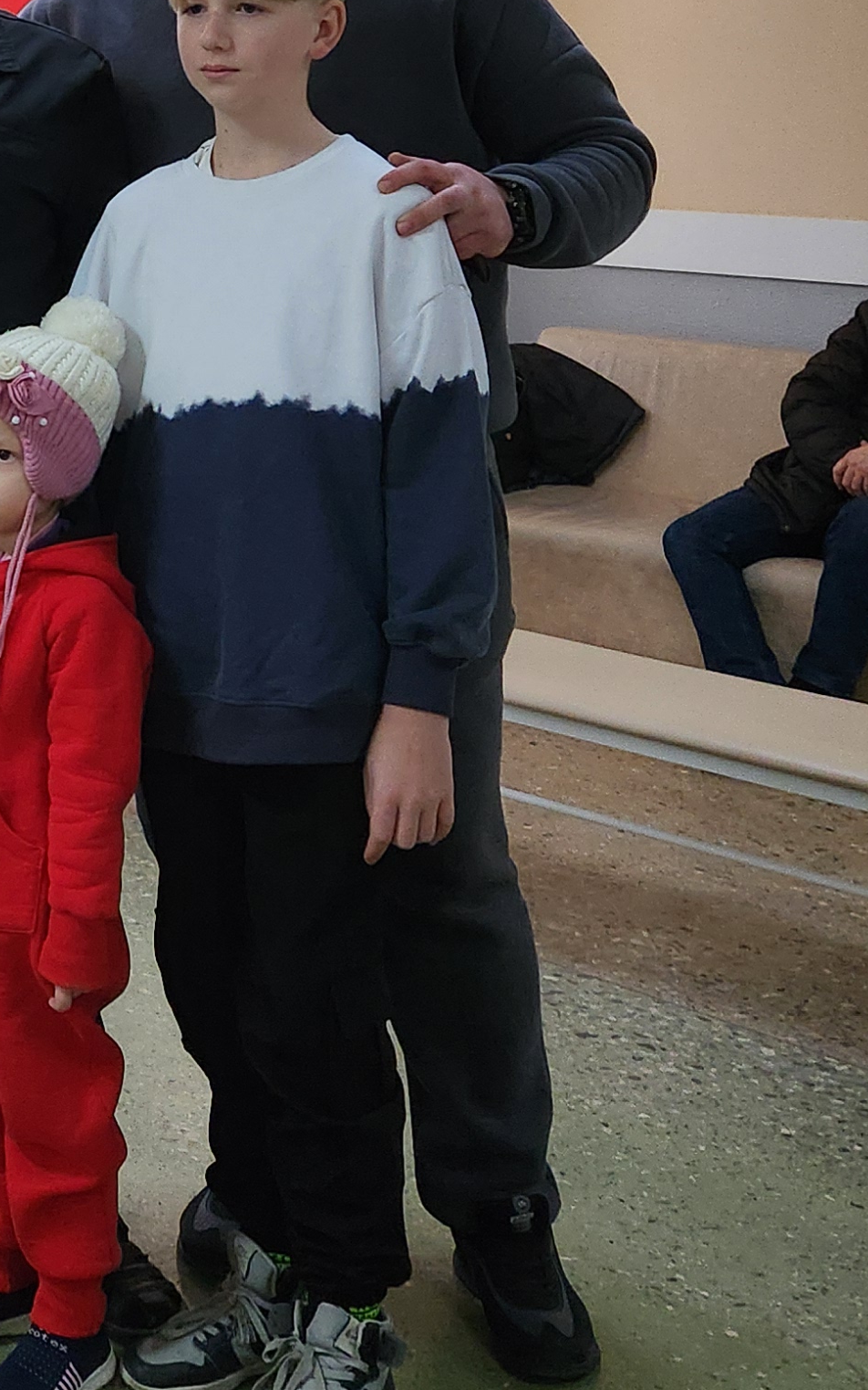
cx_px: -305
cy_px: 191
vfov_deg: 30.8
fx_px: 2423
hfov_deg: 18.7
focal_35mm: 64
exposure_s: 1/100
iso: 250
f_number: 1.8
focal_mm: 5.4
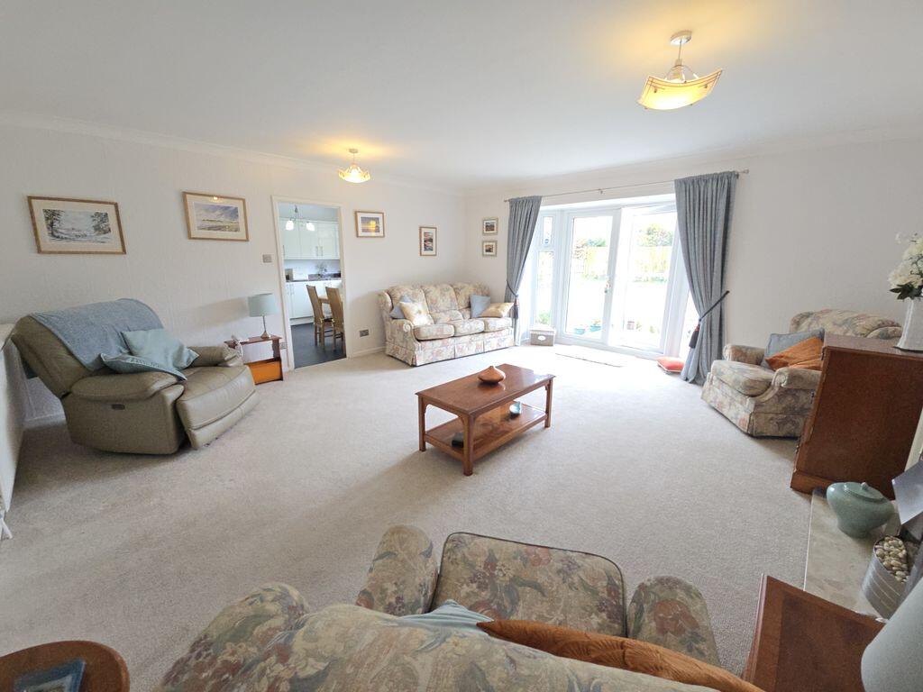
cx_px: 462
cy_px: 346
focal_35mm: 13
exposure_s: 1/50
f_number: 2.2
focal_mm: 2.2
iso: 160
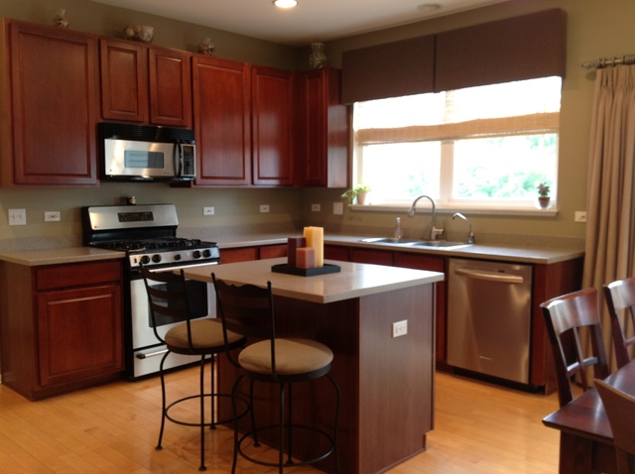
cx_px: 318
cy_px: 237
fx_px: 641
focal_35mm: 35
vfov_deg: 40.6
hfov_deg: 52.7
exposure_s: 1/15
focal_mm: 4.28
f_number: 2.4
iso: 100
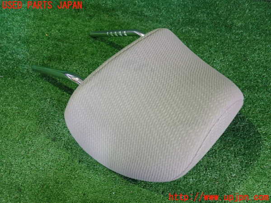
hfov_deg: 60.0
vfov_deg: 46.8
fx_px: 235
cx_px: 136
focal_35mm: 30
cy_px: 102
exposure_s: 1/60
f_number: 2.3
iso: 800
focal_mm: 5.4
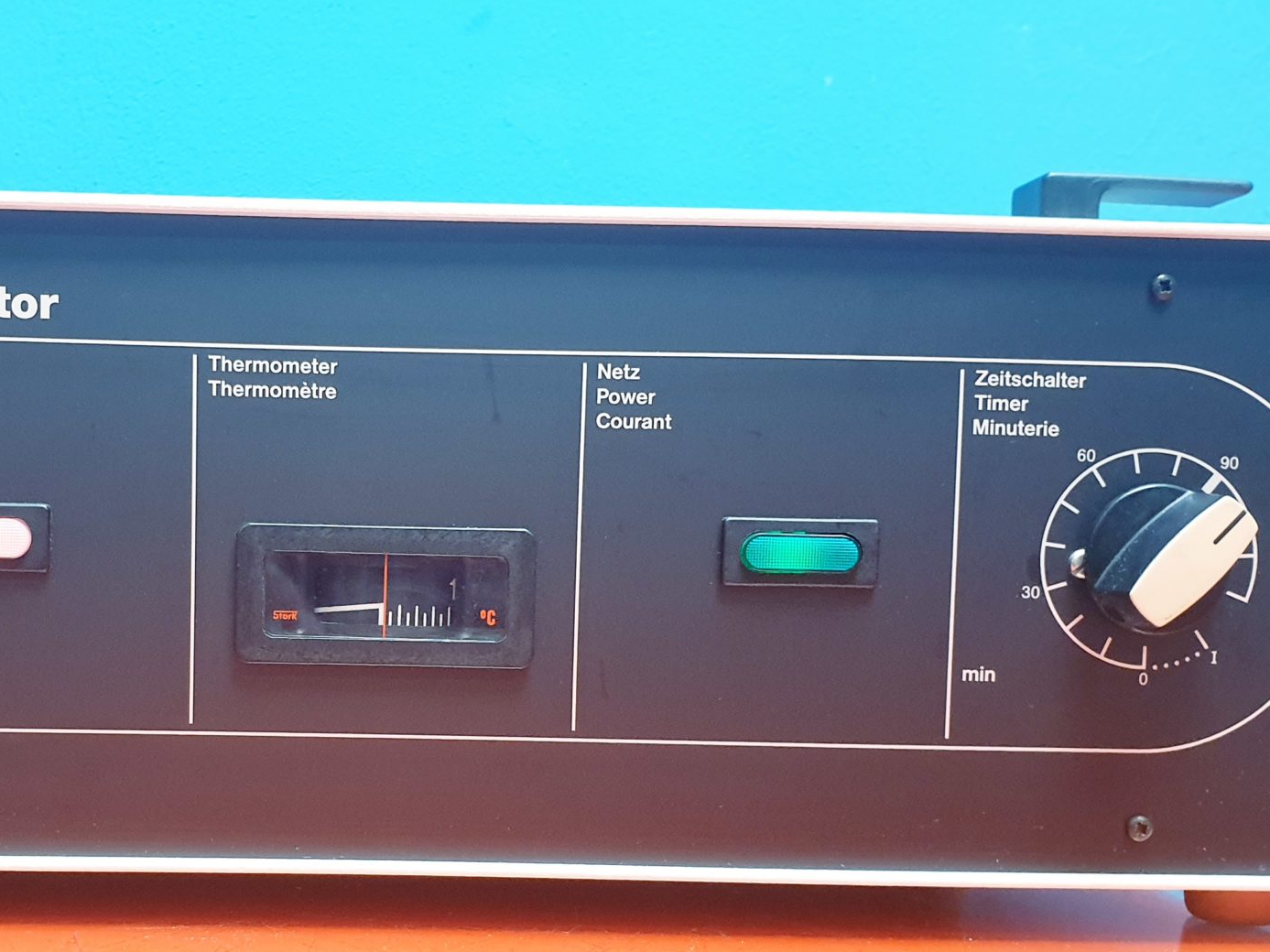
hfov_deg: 39.0
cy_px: 661
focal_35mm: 48
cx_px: 377
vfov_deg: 30.0
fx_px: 1761
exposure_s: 1/50
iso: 200
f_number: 2.4
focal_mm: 4.3
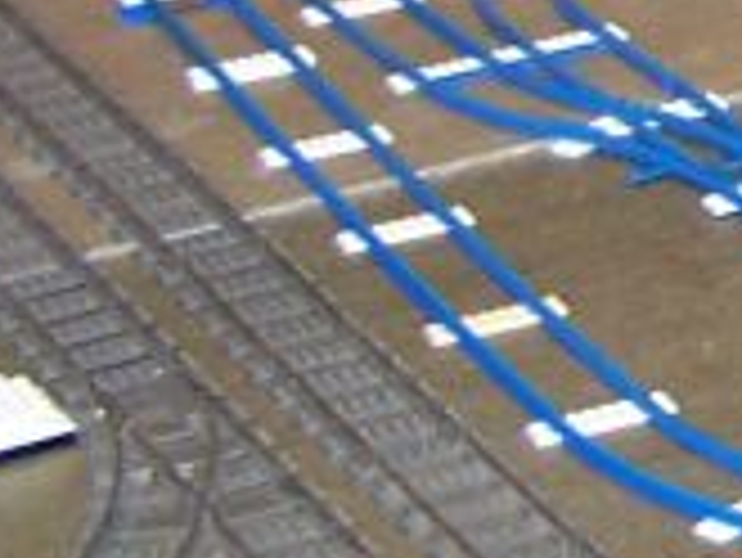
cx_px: 1884
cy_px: -450
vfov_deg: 6.2
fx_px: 5062
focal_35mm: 236
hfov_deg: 7.7
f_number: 2.8
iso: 140
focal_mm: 6.3
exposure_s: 1/60
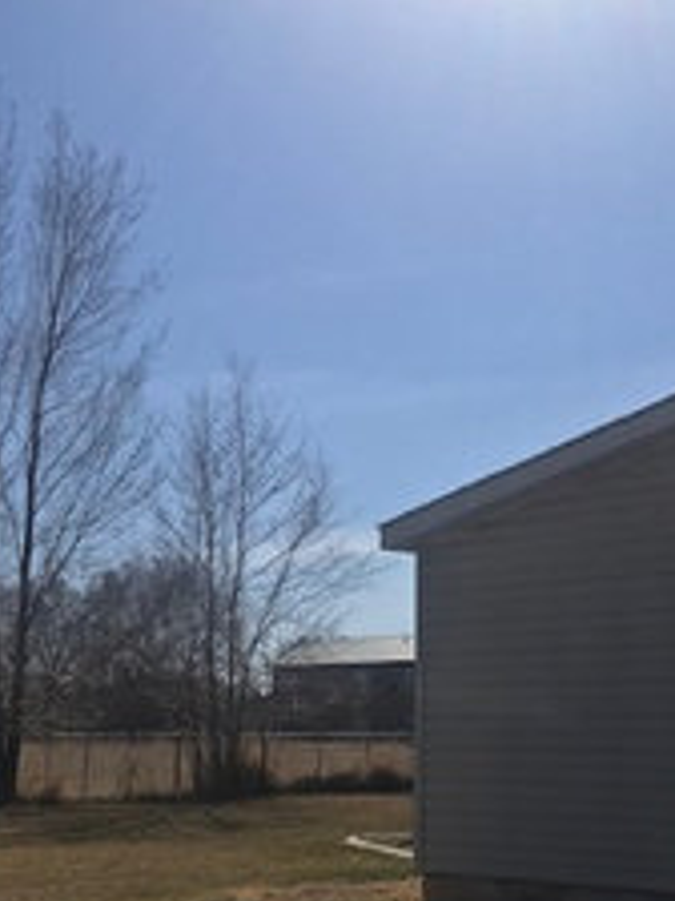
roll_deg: +0.8
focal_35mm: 60
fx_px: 1560
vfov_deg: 31.1
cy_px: 768
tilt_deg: -0.6
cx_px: 253
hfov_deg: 24.3
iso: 25
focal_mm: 3.99
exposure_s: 1/5650
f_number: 1.8
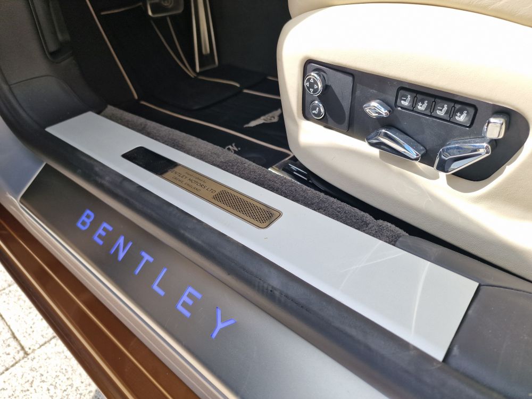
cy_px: 200
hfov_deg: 73.9
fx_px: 353
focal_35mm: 23
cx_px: 266
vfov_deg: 58.9
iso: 50
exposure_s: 1/256
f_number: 1.8
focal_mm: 6.4
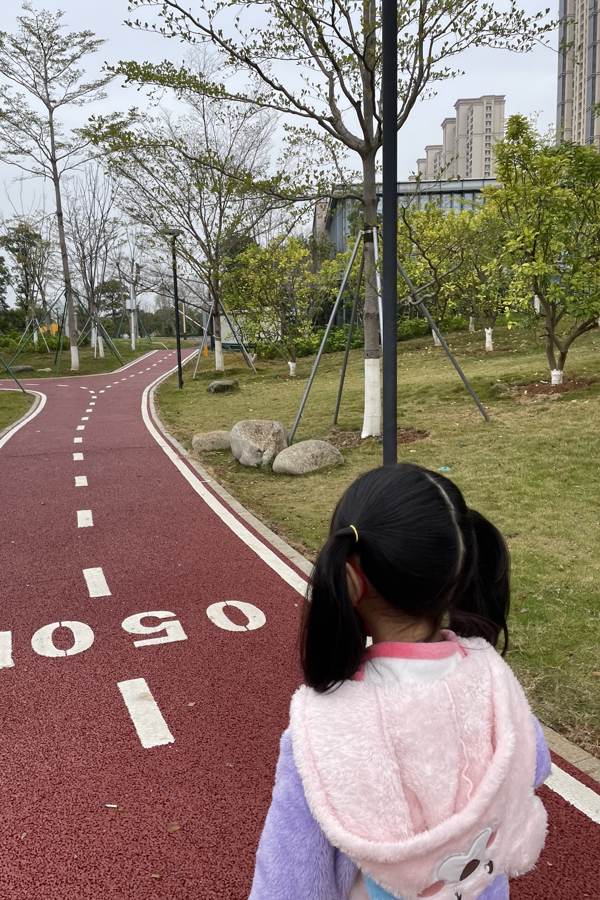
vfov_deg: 65.5
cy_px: 439
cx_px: 259
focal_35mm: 28
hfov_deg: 46.3
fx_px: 700
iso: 32
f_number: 1.6
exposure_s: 1/483
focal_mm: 4.2
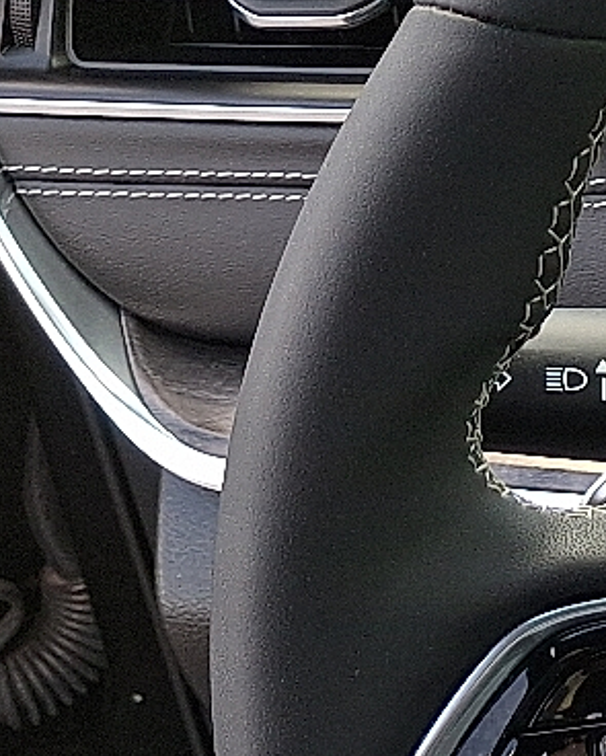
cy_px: 664
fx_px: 2373
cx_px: 1487
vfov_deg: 17.8
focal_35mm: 106
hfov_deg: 11.7
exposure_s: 1/161
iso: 30
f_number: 1.8
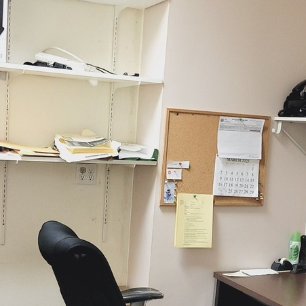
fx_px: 550
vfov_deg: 30.8
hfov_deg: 31.1
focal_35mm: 55
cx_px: 142
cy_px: 212
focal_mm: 5.4
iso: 320
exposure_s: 1/40
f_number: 1.8
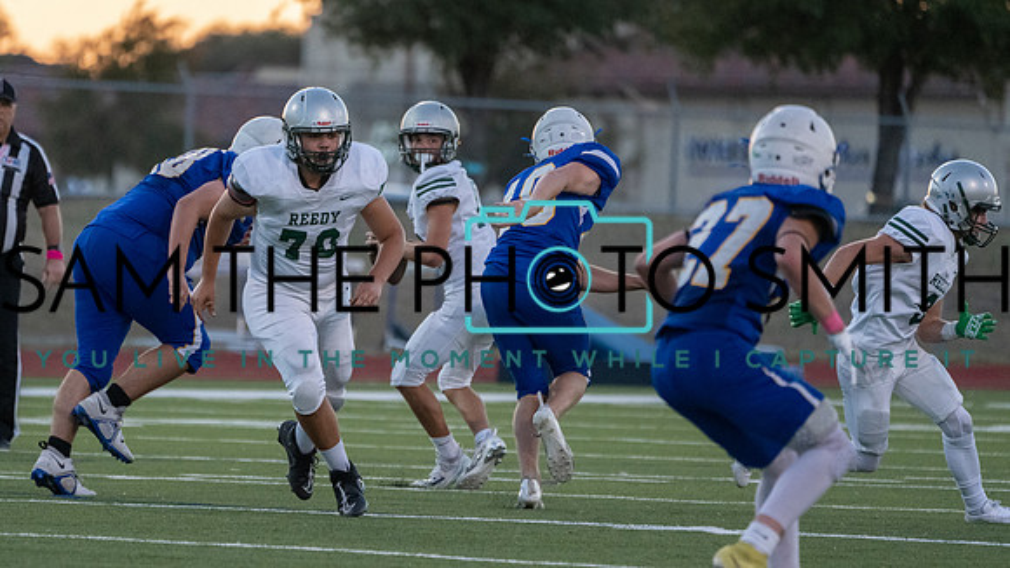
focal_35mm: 517
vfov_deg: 2.4
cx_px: 387
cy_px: 284
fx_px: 13835
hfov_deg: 4.2
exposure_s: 1/1250
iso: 5000
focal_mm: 400
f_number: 5.6
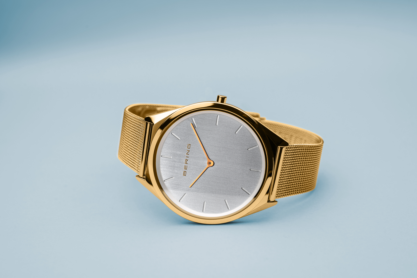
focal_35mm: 77
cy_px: 139
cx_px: 208
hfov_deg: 26.3
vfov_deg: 17.7
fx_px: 892
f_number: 11
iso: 100
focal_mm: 77
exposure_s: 1/125
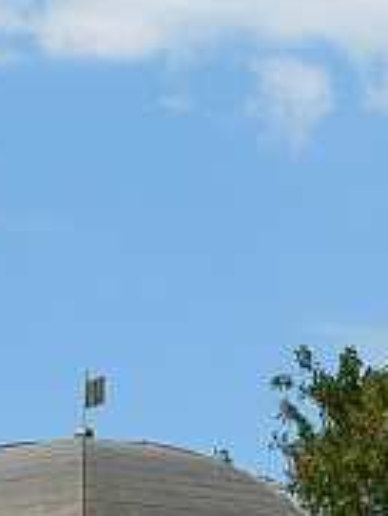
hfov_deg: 10.7
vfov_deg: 14.0
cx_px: 121
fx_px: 2075
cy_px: 530
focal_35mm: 139
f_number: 5.6
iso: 100
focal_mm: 9.3
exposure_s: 1/500
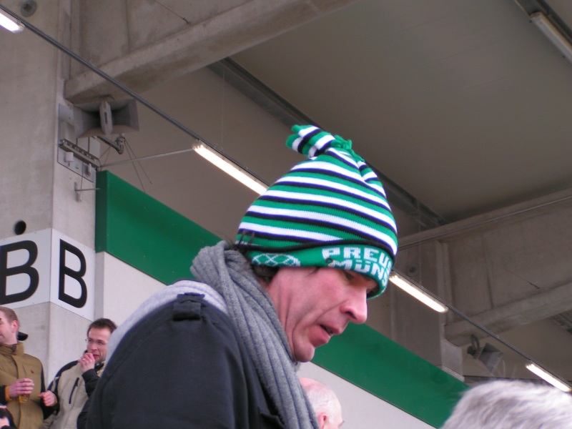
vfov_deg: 13.7
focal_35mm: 108
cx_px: 286
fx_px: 1785
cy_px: 214
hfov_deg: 18.2
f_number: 3.5
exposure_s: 1/125
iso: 50
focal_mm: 16.6
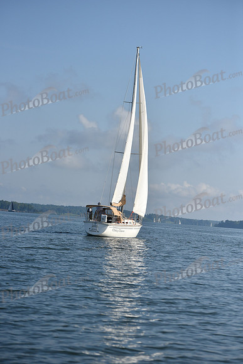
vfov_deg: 20.4
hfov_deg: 13.7
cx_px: 122
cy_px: 182
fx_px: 1012
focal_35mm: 100
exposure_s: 1/8000
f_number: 4
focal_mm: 100
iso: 320
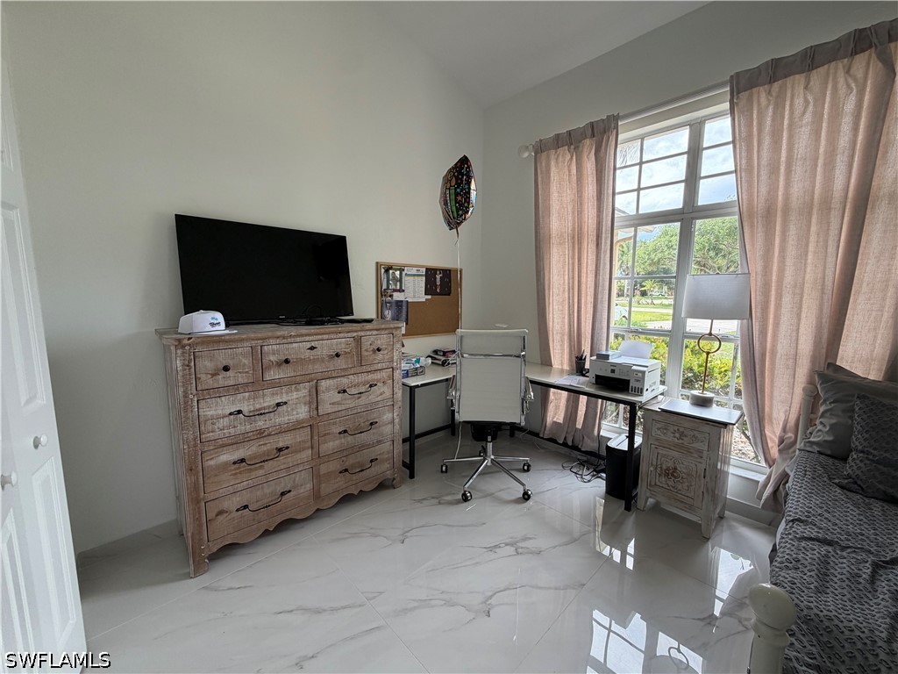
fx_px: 363
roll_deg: -0.4
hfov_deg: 102.1
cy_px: 337
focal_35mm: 14
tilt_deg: -7.5
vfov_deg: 85.7
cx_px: 449
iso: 64
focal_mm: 2.22
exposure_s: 1/121
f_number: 2.2
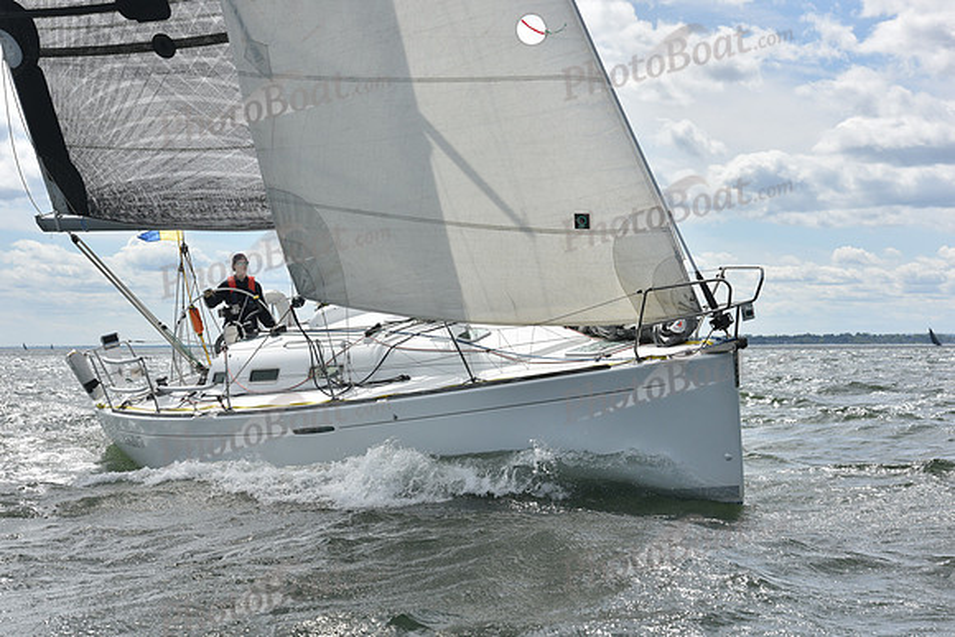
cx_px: 478
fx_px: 2282
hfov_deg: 23.6
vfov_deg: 15.9
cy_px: 318
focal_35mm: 86
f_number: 10
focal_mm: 86
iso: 320
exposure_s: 1/1000
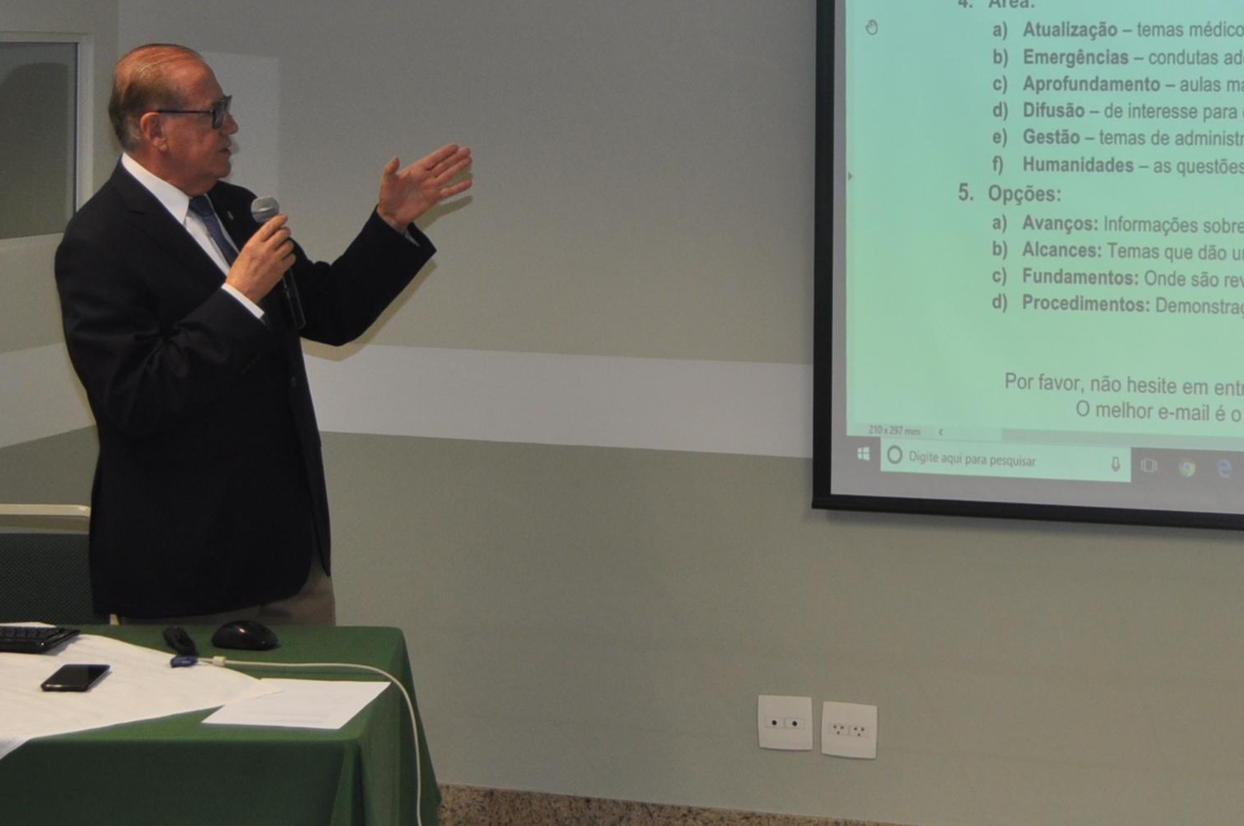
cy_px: 94
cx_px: 753
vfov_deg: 17.4
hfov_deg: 26.3
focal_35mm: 77
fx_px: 2658
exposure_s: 1/60
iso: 450
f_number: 4
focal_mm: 24
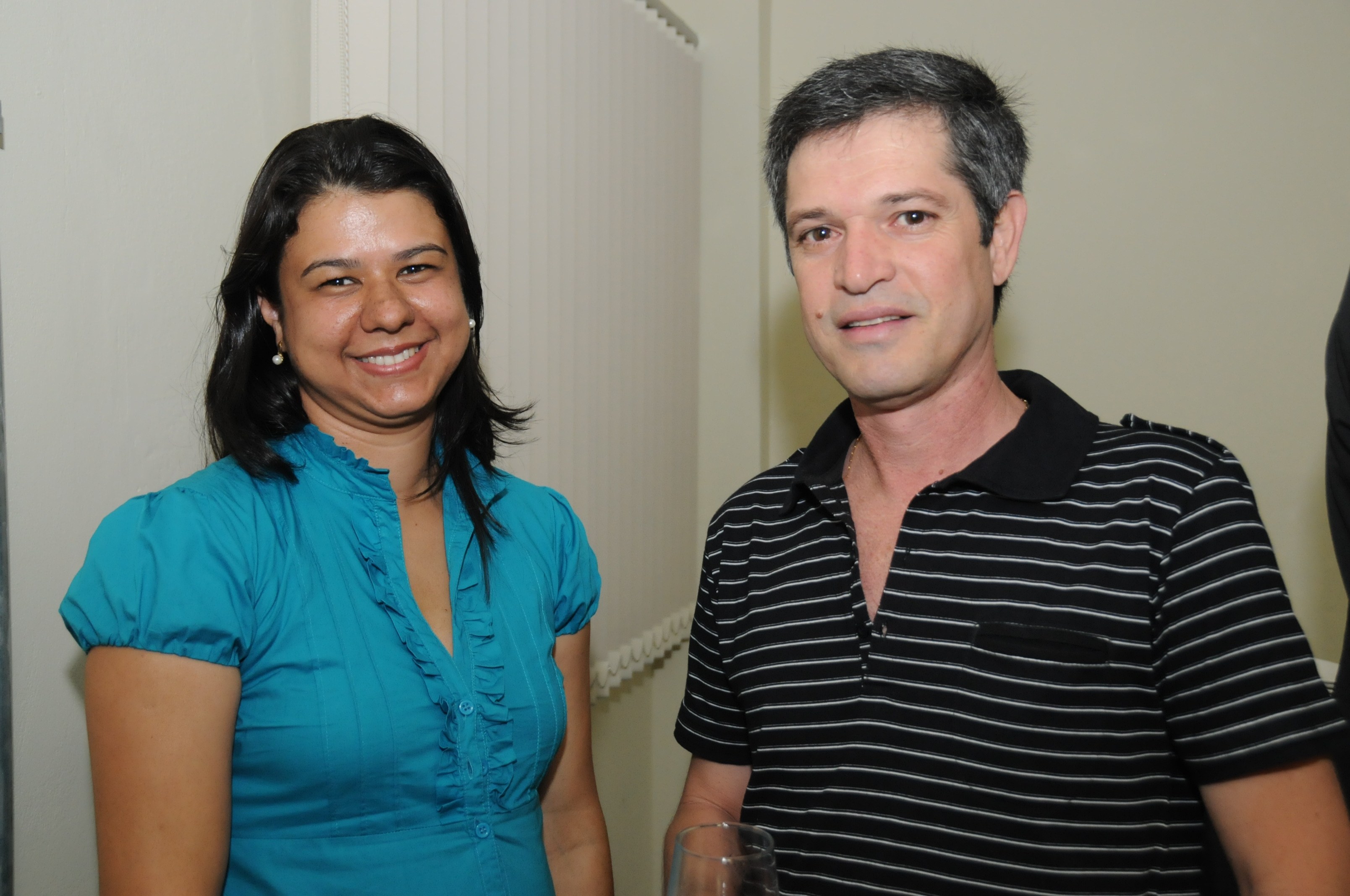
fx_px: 1461
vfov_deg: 34.1
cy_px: 448
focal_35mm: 39
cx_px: 675
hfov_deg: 49.6
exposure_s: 1/125
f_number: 4
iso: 1000
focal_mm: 26
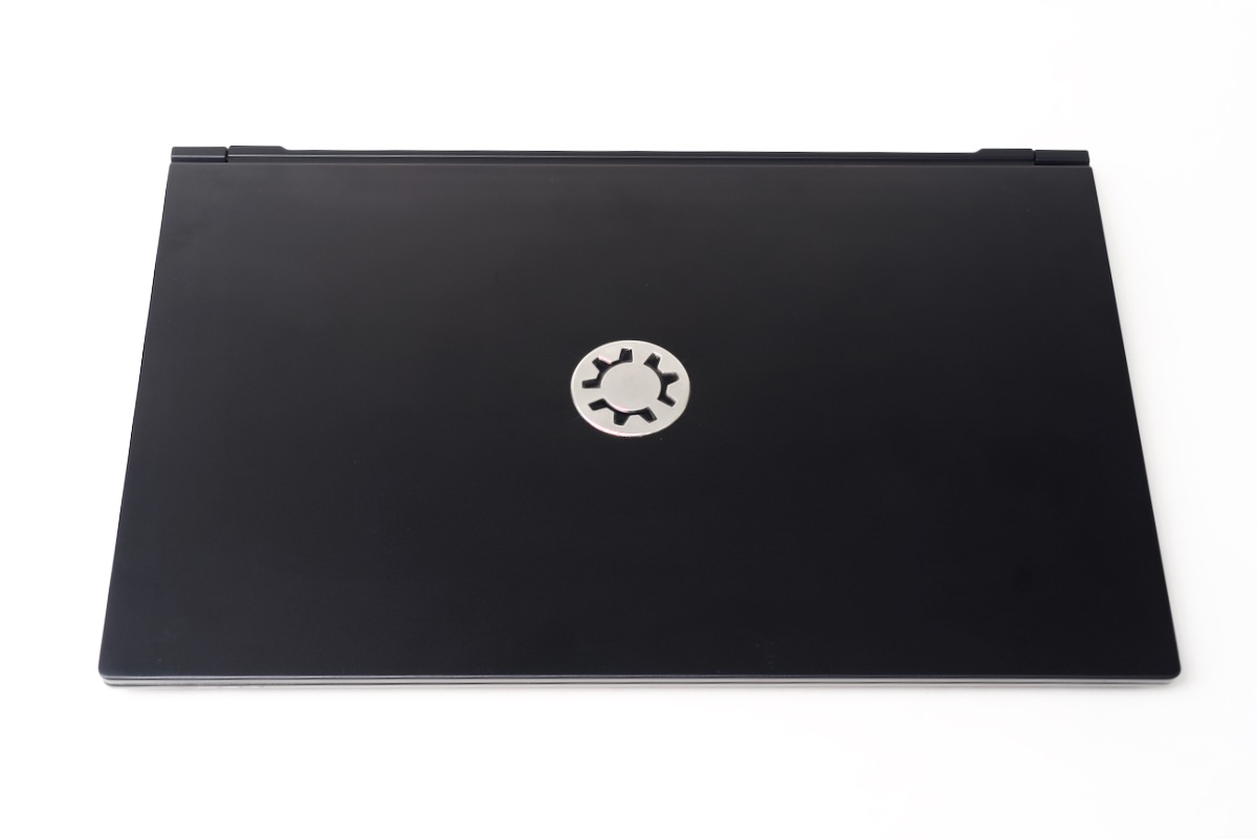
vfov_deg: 22.6
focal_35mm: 60
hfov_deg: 33.4
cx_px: 628
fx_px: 2096
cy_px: 420
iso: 800
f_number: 8
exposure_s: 1/160
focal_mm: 60
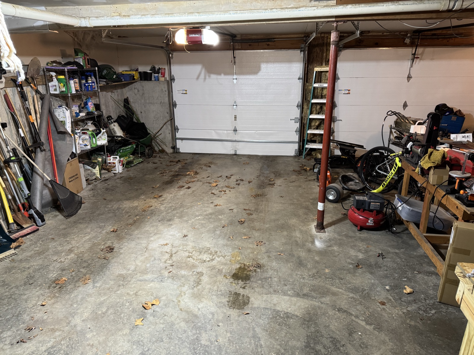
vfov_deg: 56.8
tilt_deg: -18.8
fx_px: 329
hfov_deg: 71.6
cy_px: 178
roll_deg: +0.6
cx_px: 237
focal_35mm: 24
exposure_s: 1/60
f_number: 1.78
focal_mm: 6.76
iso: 500
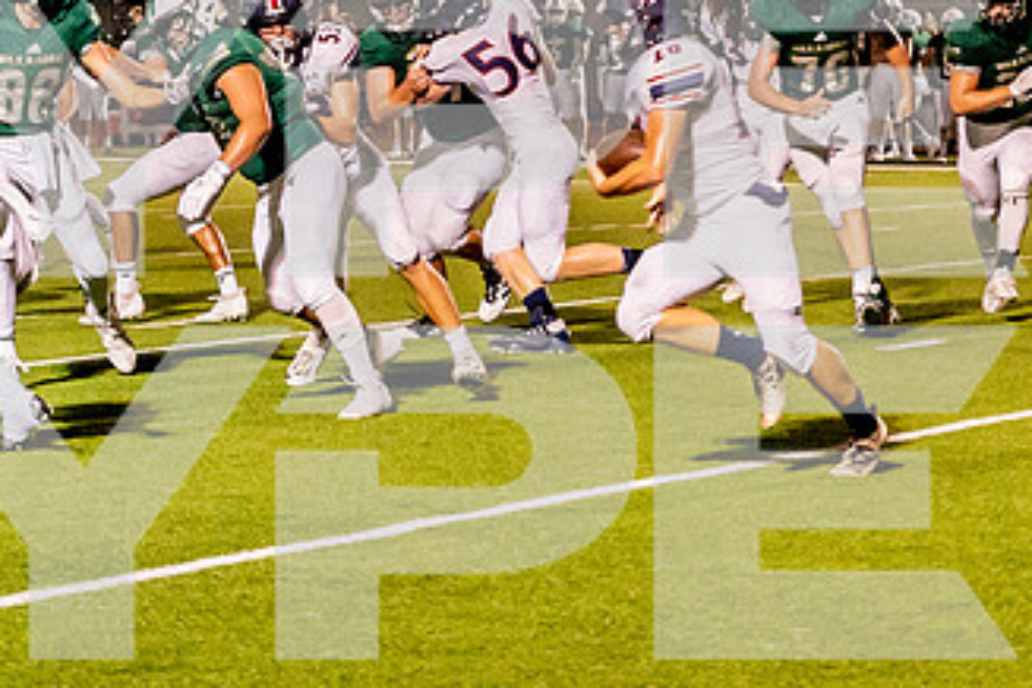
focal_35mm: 186
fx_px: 5332
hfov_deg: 11.0
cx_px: 370
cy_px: -42
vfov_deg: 7.3
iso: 4000
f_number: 2.8
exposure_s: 1/1500
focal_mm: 70
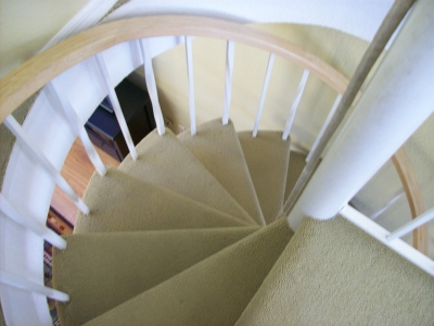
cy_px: 163
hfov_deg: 51.4
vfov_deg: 39.7
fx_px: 451
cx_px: 217
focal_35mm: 36
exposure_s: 1/24.7
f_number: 2.7
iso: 160
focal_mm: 6
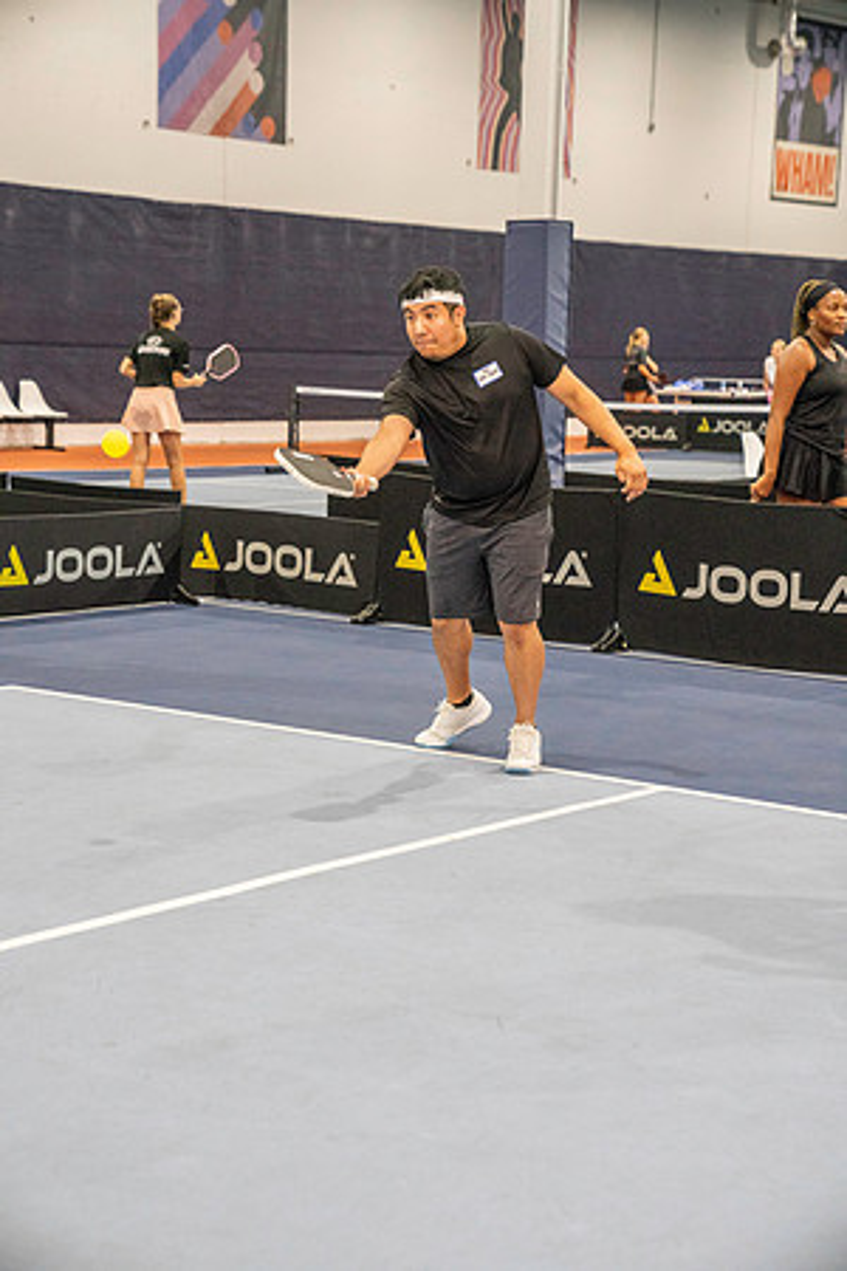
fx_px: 2470
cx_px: 424
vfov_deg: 28.8
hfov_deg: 19.5
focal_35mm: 70
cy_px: 636
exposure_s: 1/640
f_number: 4
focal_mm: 70
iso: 6400
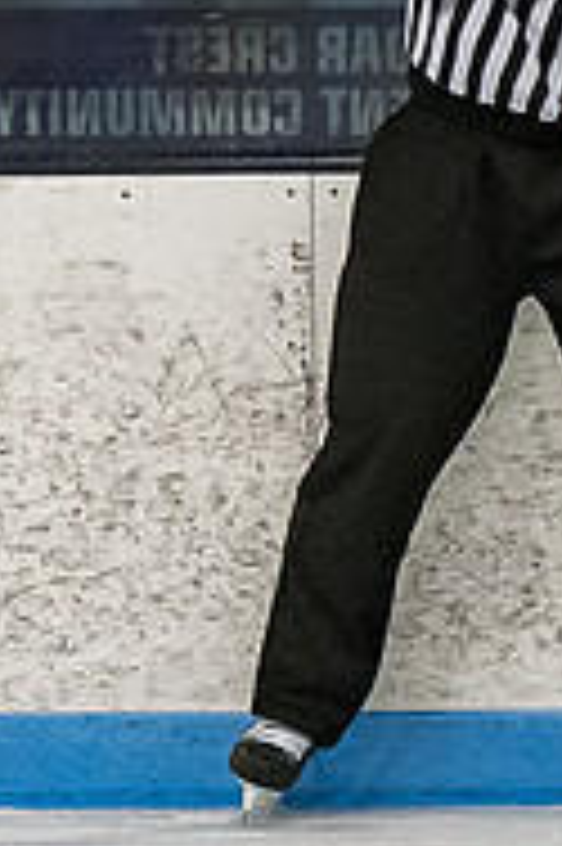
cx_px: 727
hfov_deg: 1.9
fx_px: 16726
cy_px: -124
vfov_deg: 2.9
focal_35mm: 713
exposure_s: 1/800
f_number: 3.5
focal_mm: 86
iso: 2500
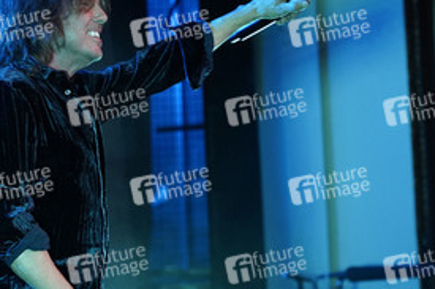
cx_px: 129
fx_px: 2596
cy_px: 147
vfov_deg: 6.4
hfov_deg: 9.6
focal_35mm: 215
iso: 2500
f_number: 5.6
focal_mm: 131
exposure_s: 1/320
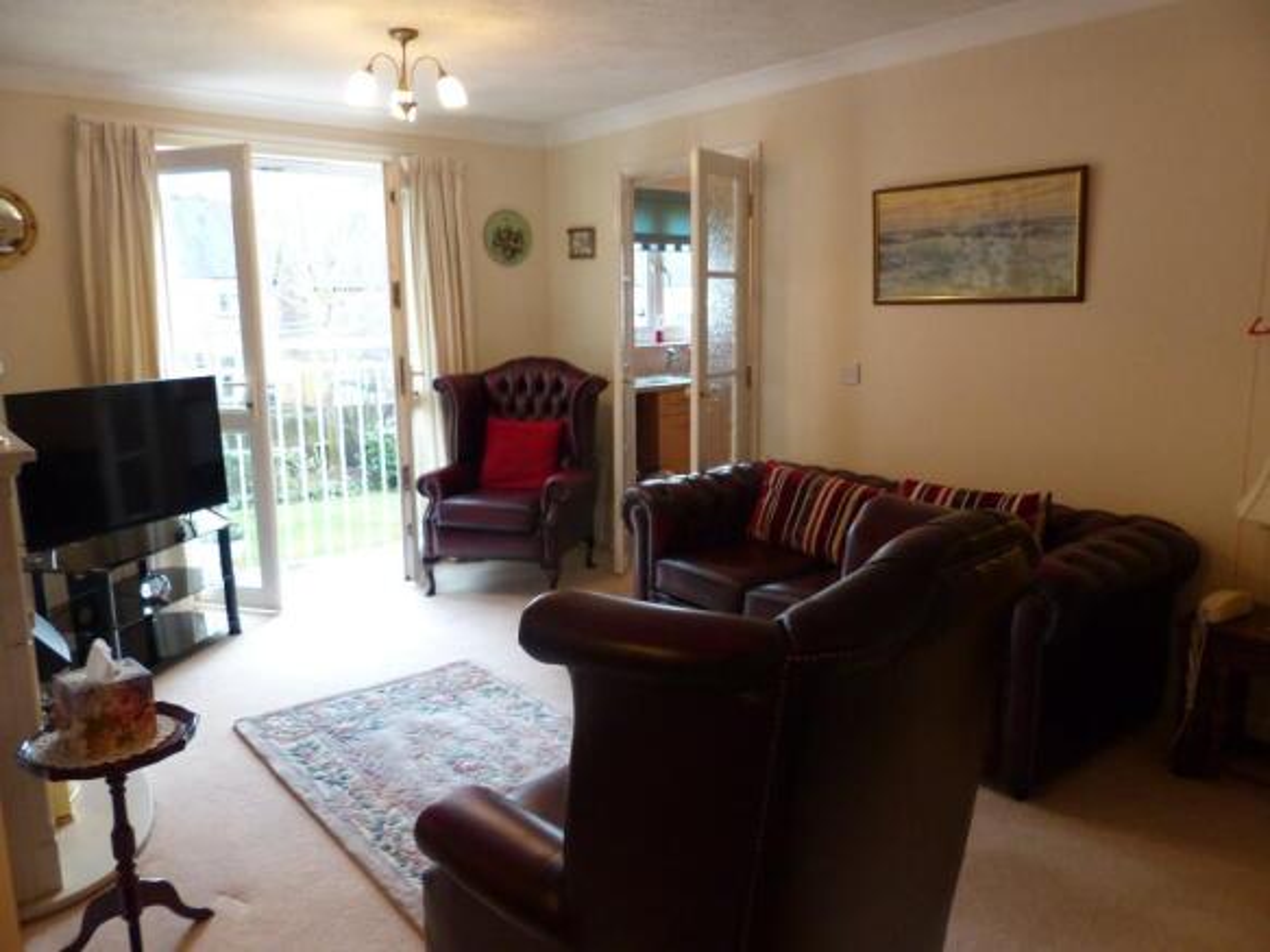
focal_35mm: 25
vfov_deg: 54.9
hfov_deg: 69.4
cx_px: 635
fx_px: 917
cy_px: 476
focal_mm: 4.5
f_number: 2.8
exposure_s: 1/50
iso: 400
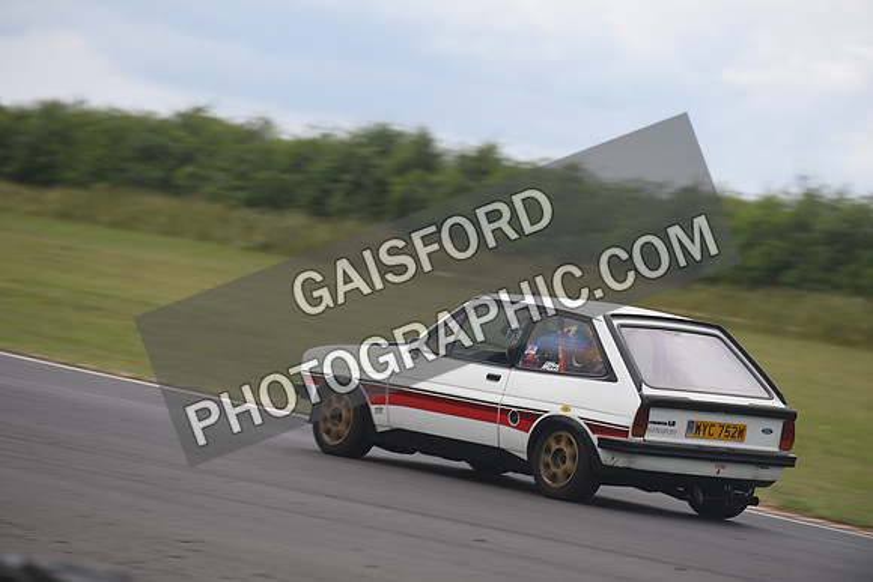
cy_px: 291
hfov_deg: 11.1
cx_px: 436
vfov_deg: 7.4
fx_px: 4487
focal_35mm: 185
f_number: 5.6
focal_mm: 185
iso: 140
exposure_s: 1/250
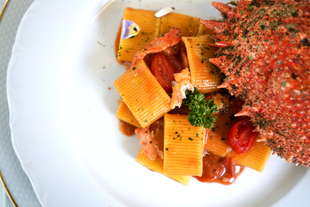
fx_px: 301
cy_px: 104
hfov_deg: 54.4
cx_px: 155
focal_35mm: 35
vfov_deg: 37.9
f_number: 4.5
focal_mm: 35
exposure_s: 1/125
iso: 1250
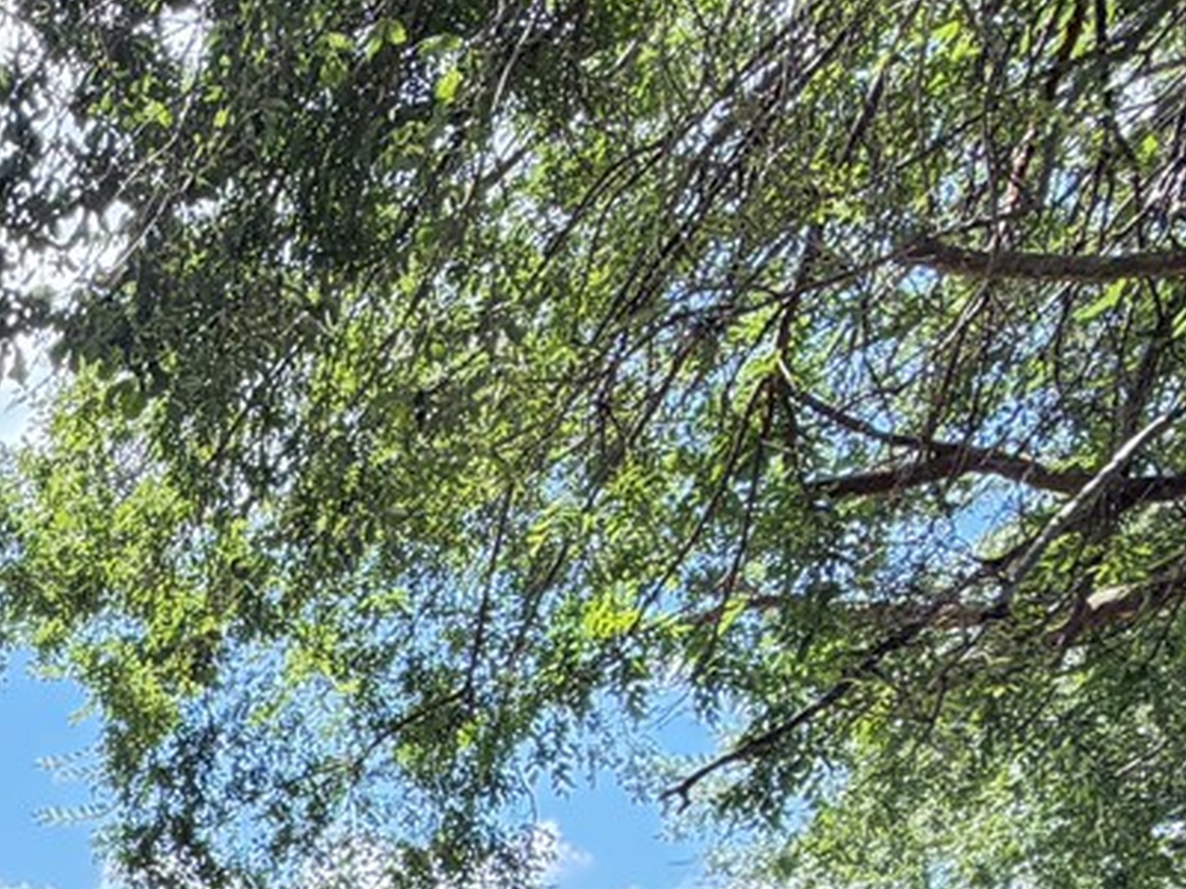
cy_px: 1319
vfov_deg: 21.9
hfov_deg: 27.4
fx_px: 1919
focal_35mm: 56
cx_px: -433
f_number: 2.2
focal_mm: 2.22
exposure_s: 1/121
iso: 64
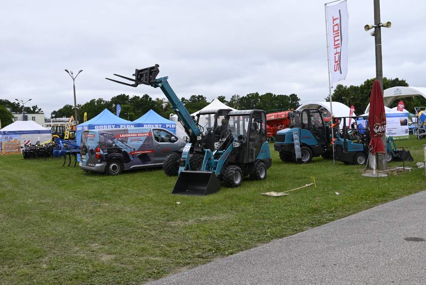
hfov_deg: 57.2
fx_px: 391
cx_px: 213
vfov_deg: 40.0
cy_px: 142
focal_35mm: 33
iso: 250
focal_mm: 33
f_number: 8
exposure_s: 1/250
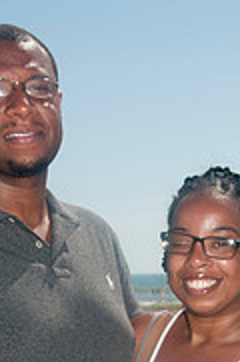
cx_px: 111
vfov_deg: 13.5
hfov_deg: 9.2
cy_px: 410
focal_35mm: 149
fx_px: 1496
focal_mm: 40
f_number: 11
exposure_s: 1/250
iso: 100
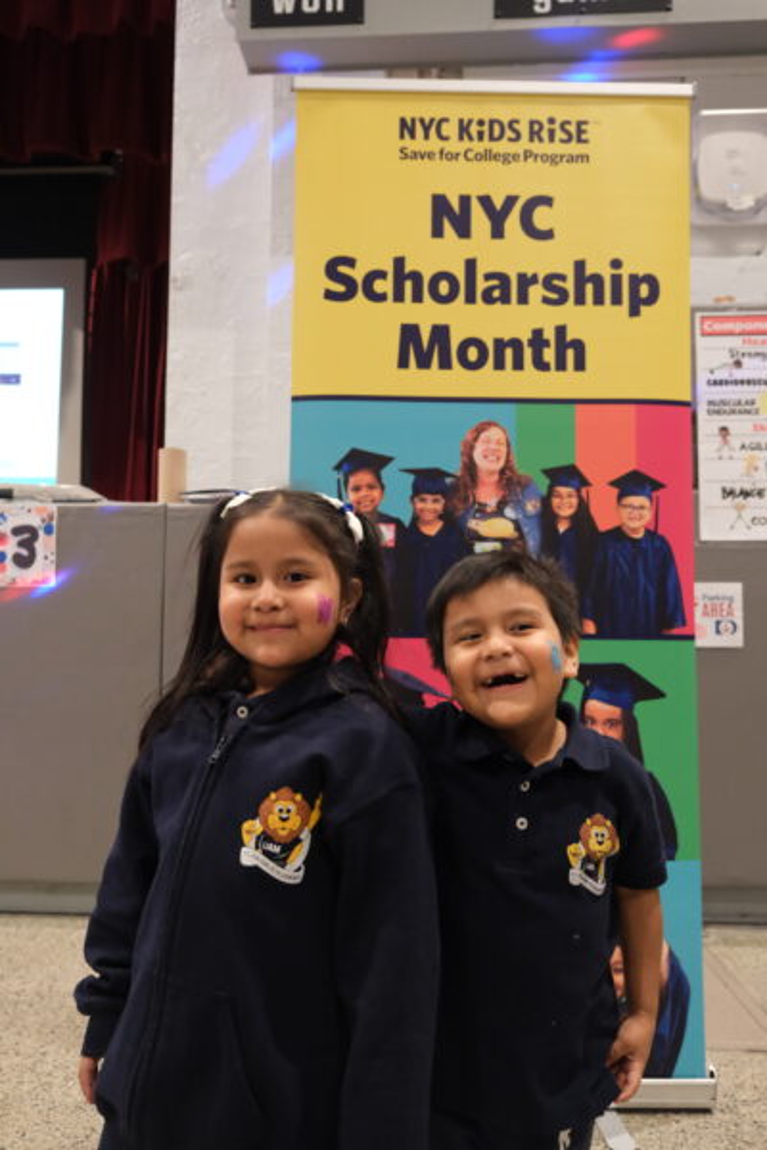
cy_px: 575
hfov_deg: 45.0
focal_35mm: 29
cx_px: 384
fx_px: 927
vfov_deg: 63.7
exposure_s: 1/60
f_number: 4.5
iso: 4000
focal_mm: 19.2
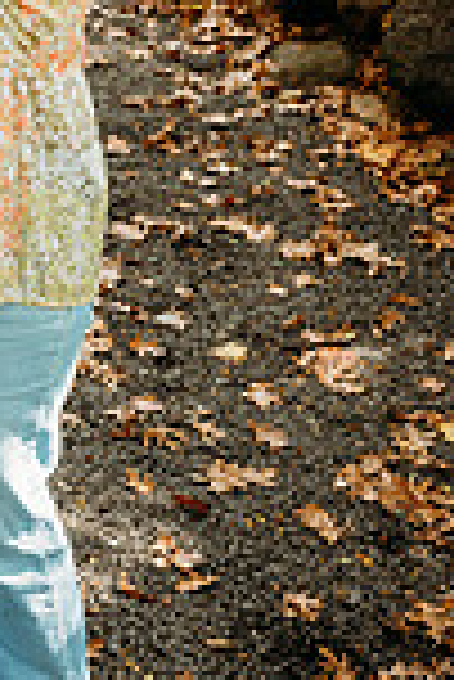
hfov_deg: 12.3
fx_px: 2019
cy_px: 0
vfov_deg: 18.6
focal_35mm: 107
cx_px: -175
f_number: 4.5
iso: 500
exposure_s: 1/250
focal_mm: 36
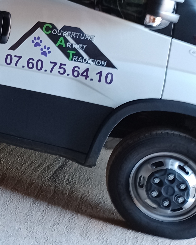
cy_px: -2
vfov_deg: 22.9
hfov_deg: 17.3
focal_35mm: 80
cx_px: -99
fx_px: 580
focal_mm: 4.6
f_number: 1.8
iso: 400
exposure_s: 1/25
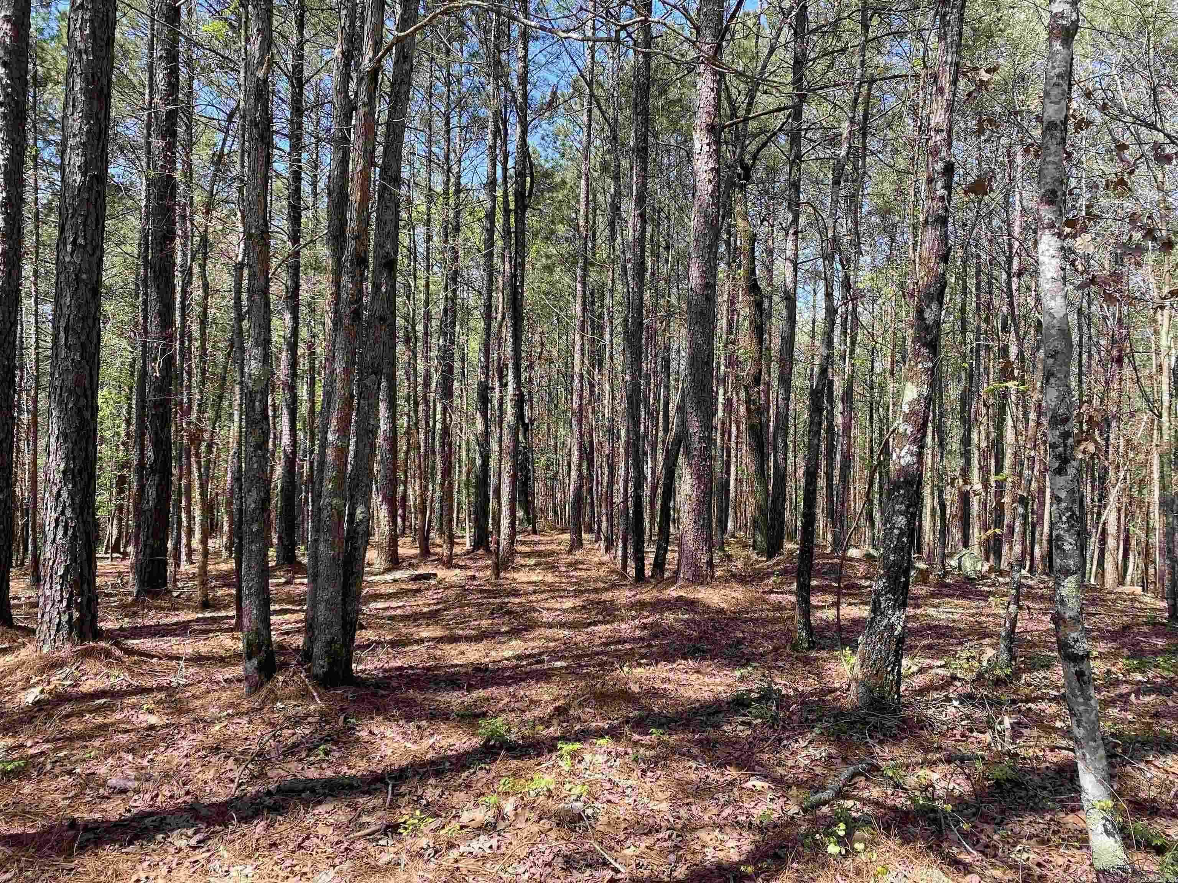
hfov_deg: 67.3
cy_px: 442
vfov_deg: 53.1
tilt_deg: -2.0
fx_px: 885
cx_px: 589
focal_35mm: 26
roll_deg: -1.9
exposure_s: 1/420
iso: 32
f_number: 1.8
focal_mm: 4.25
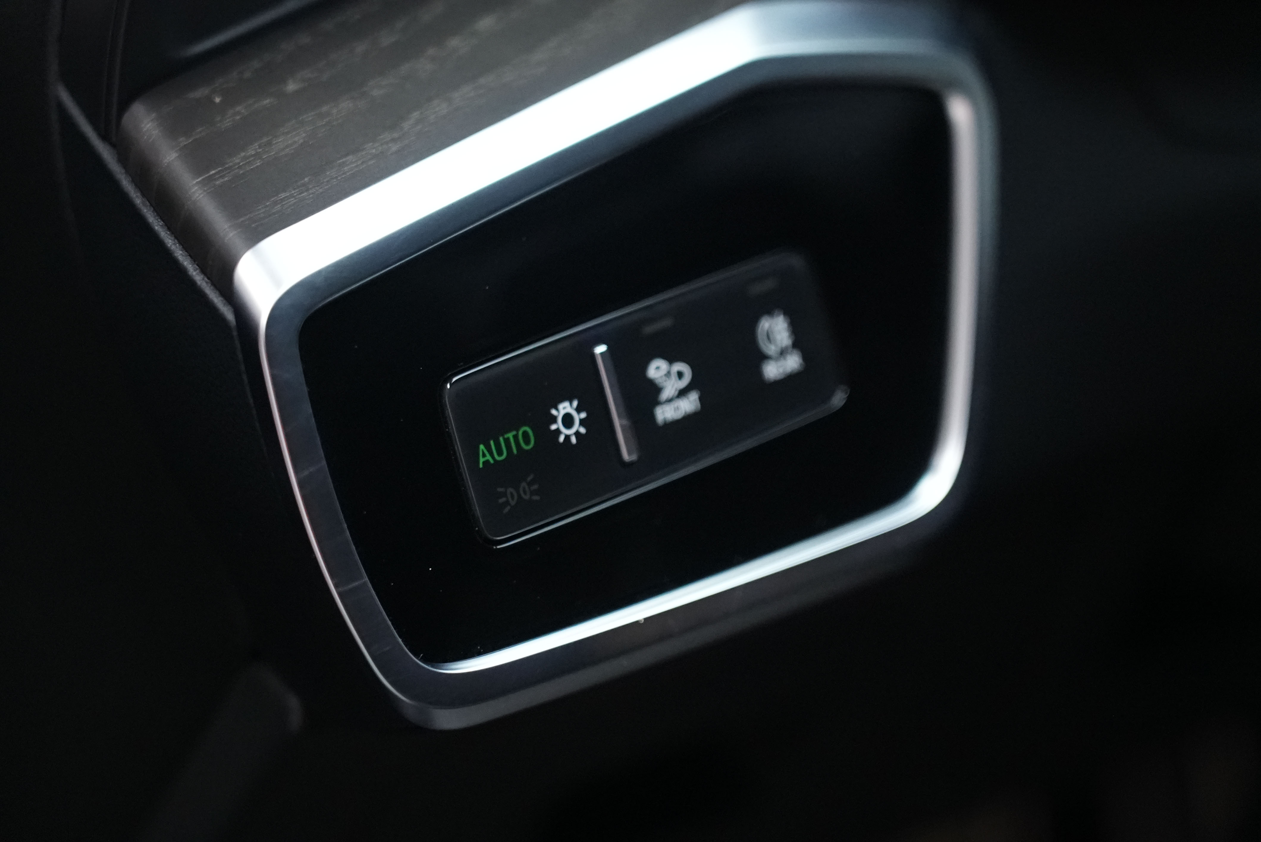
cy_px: 421
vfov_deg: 13.1
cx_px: 630
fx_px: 3680
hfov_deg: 19.4
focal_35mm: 105
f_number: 4
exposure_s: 1/125
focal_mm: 105
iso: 12800
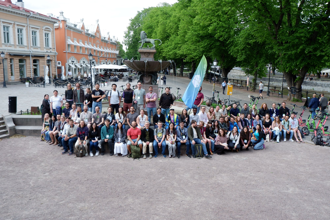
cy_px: 110
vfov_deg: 43.7
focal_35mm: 30
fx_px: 275
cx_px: 165
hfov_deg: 61.9
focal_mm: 20.3
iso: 250
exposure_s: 1/125
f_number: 4.2
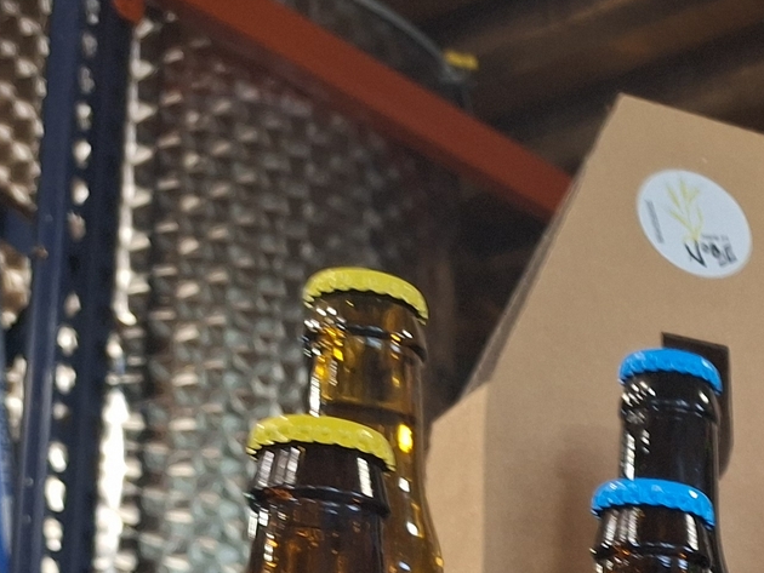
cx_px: 1146
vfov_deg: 18.3
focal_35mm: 73
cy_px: 823
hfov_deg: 22.1
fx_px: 1612
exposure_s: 1/30
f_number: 1.8
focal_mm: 5.54
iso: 320
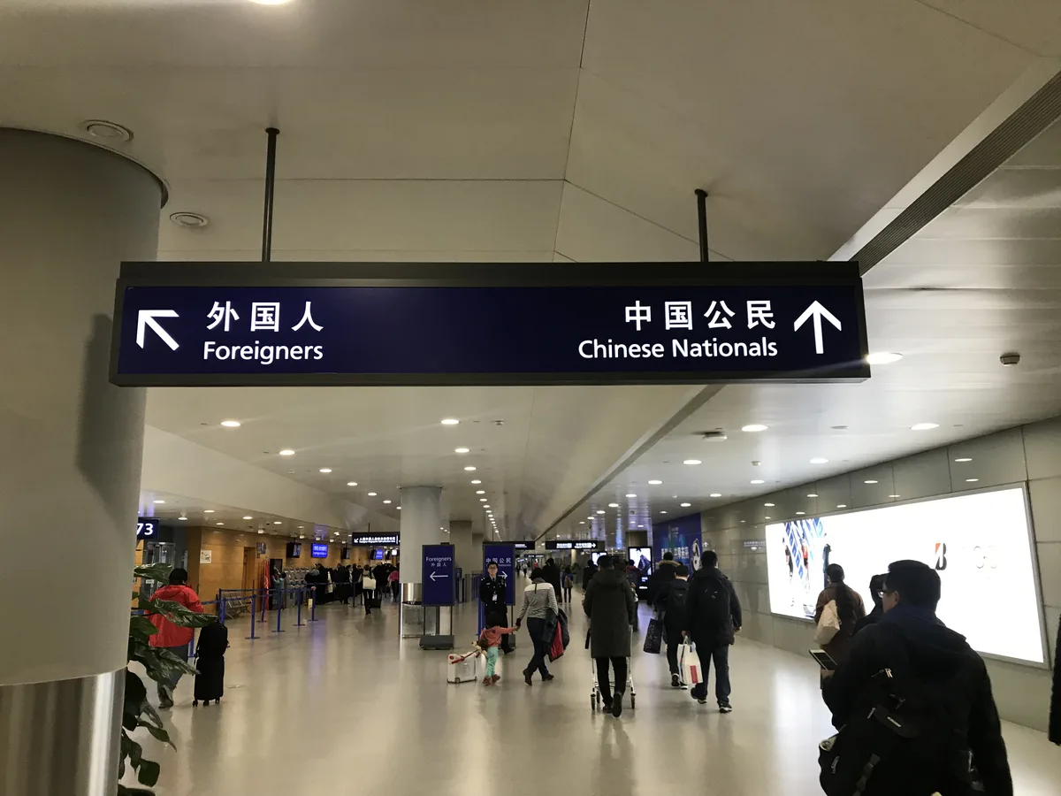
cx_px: 530
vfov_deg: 49.7
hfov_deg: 63.4
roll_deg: +0.9
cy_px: 398
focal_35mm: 28
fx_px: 858
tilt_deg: +11.3
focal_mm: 3.99
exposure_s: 1/33
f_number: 1.8
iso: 40
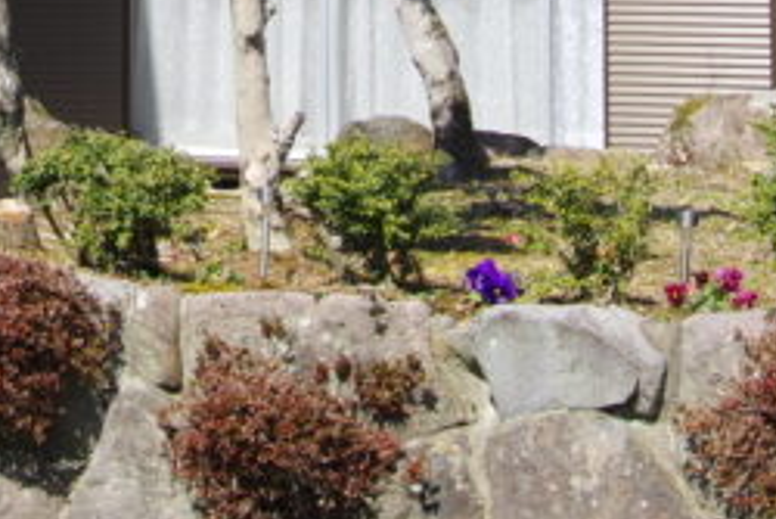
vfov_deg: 9.2
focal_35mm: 144
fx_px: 3106
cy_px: -373
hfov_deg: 14.0
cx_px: -3
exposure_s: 1/250
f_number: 5.6
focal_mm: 20
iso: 100
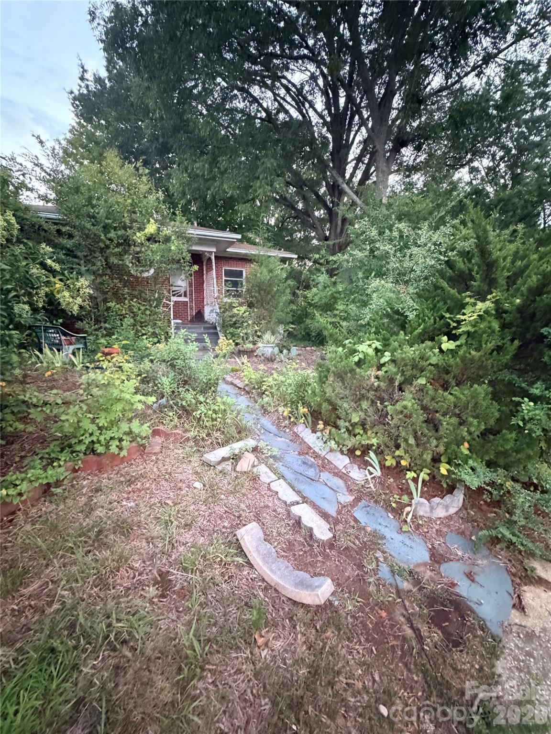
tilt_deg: -11.0
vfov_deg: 102.1
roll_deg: -0.2
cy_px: 367
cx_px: 276
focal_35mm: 14
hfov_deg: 85.7
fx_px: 297
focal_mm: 2.22
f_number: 2.2
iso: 1250
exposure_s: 1/54
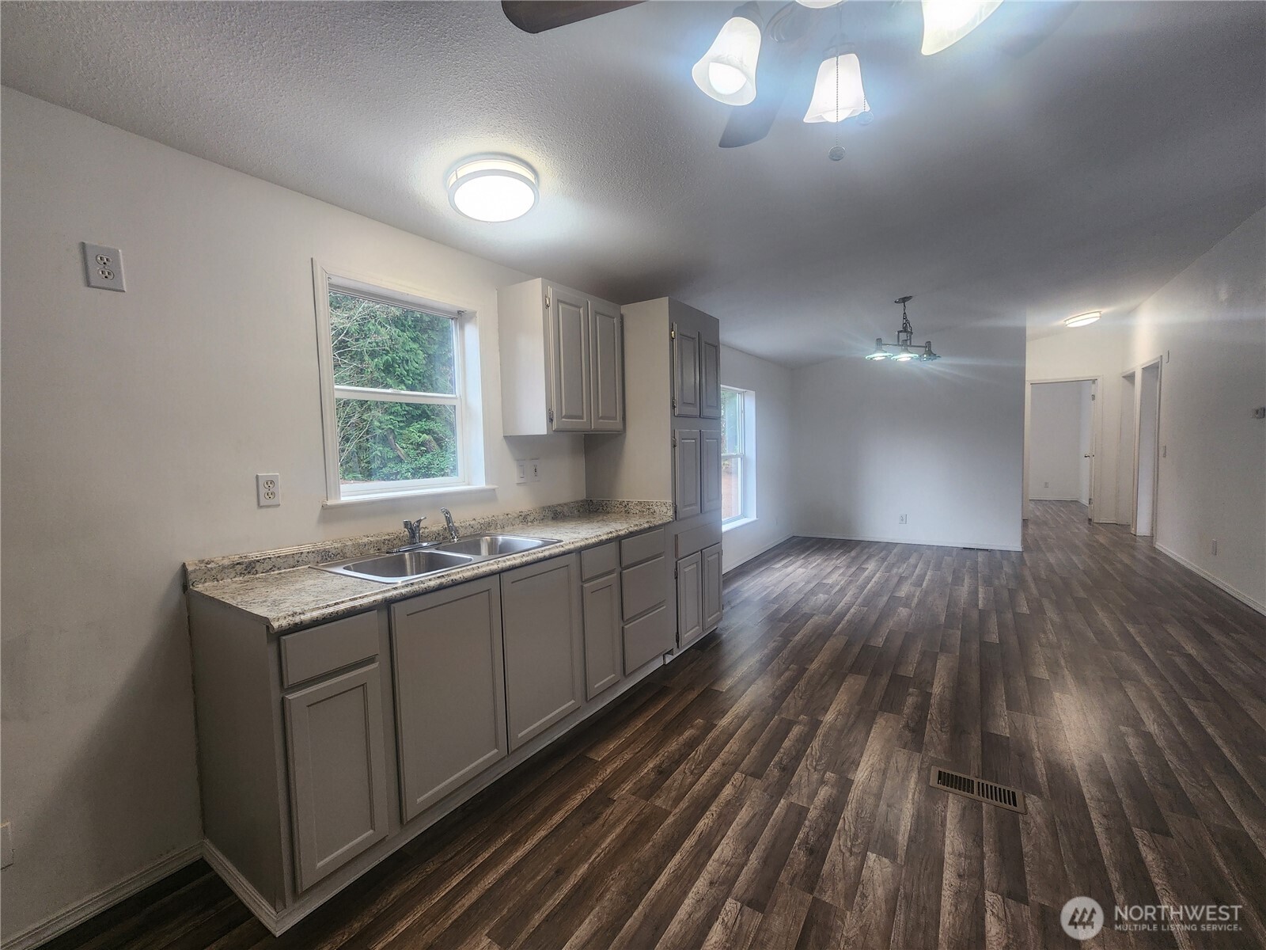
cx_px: 633
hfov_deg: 106.2
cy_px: 475
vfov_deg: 89.9
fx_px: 475
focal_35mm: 13
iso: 125
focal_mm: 2.2
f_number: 2.2
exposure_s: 1/60
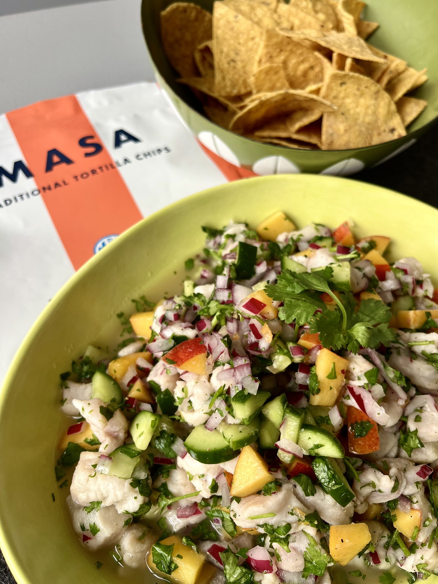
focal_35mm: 27
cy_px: 283
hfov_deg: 51.4
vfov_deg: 65.3
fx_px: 455
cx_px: 227
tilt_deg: -56.7
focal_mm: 5.1
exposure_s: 1/122
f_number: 1.6
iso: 80
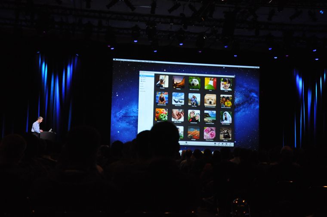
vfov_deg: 25.7
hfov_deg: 37.9
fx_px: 476
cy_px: 108
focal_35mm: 52
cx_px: 164
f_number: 4.5
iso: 1600
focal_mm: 35
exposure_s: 1/80
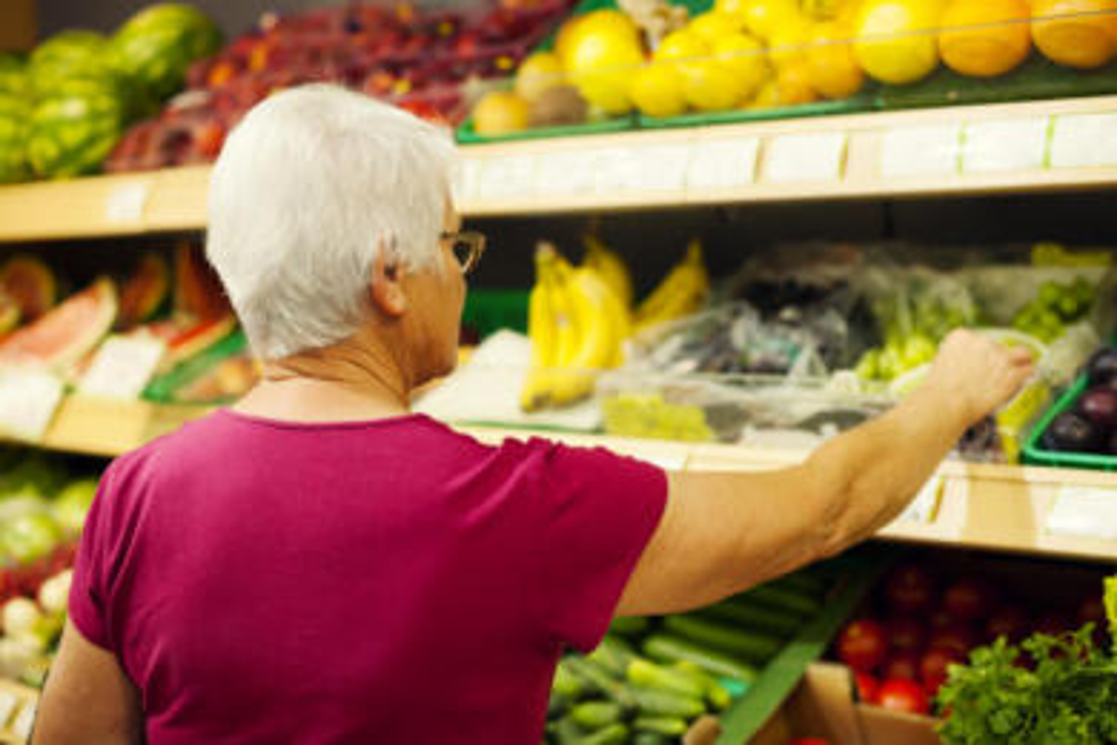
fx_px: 1551
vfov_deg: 27.0
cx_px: 558
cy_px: 372
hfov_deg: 39.6
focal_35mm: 50
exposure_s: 1/125
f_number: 2.5
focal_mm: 50
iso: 200
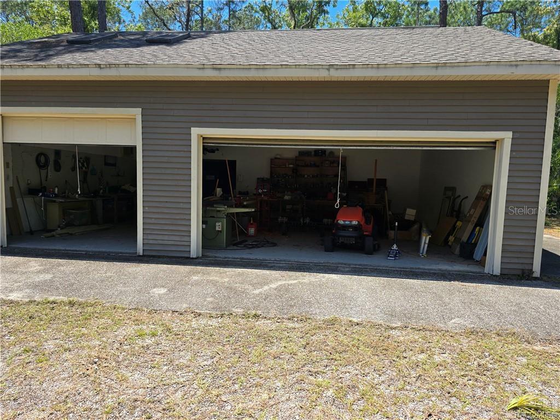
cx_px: 280
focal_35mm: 23
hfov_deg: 73.9
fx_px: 372
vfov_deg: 58.9
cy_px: 210
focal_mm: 6.3
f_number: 1.7
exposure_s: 1/311
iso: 12
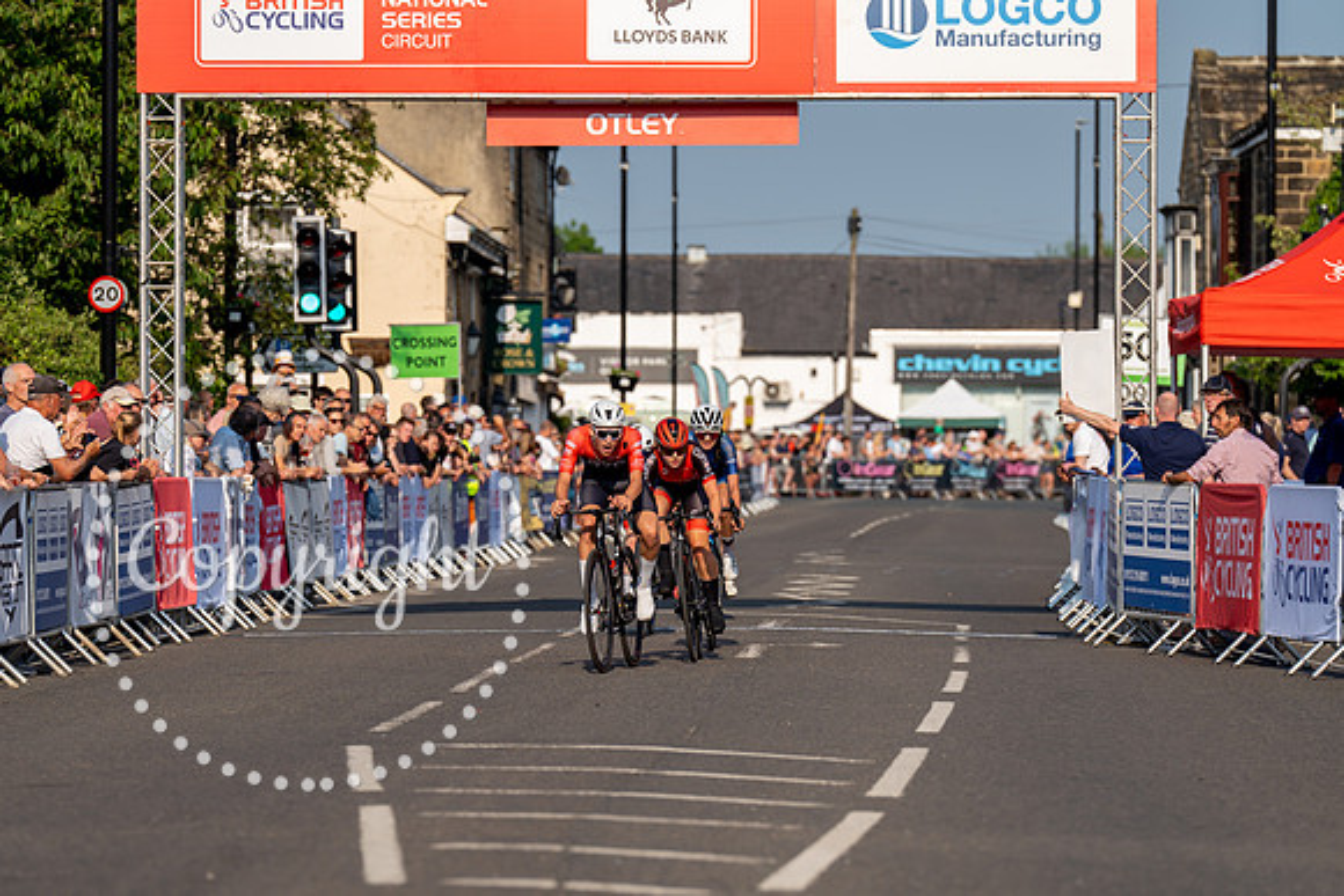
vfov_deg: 6.9
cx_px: 672
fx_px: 7468
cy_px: 448
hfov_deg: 10.3
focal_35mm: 200
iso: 160
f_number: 4.5
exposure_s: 1/1000
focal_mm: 200
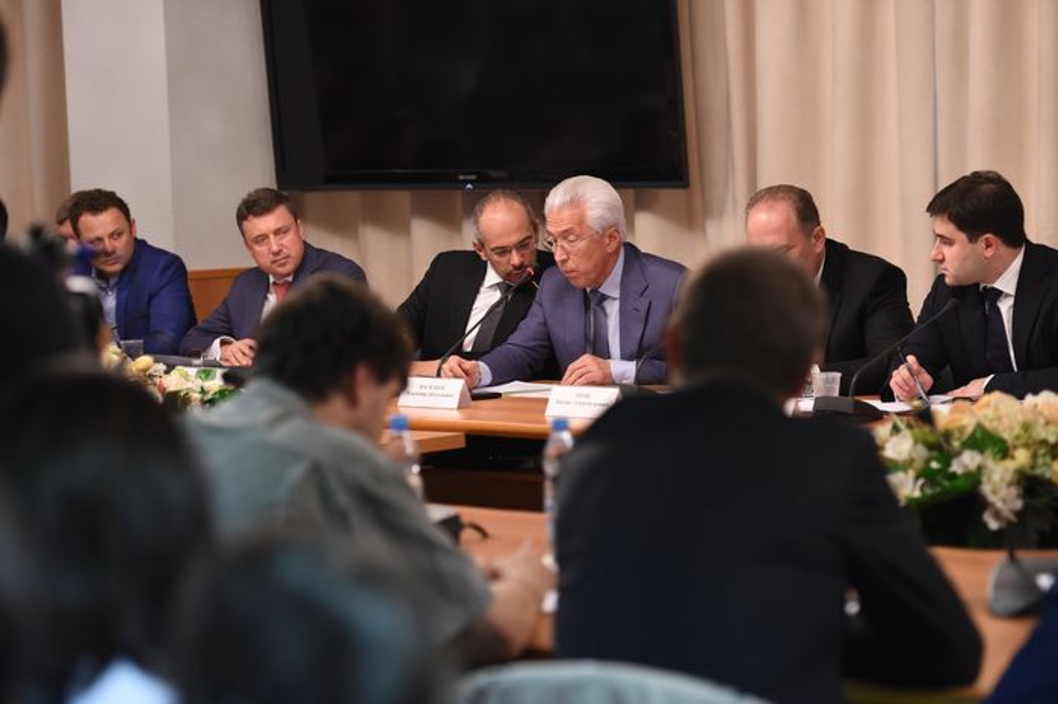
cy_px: 352
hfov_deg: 18.6
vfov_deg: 12.4
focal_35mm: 110
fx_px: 3231
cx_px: 529
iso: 3200
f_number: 3.2
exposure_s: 1/200
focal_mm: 110
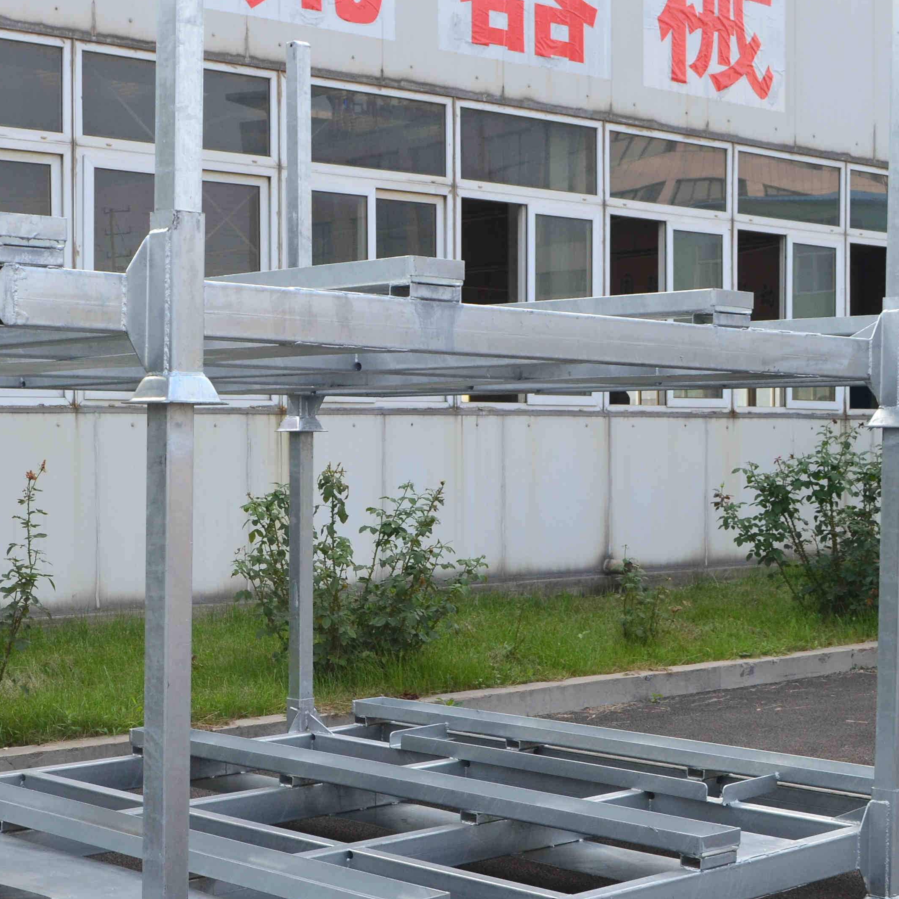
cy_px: 510
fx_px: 1792
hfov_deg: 27.6
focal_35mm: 61
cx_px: 179
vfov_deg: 28.1
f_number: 10
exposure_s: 1/200
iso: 400
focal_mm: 22
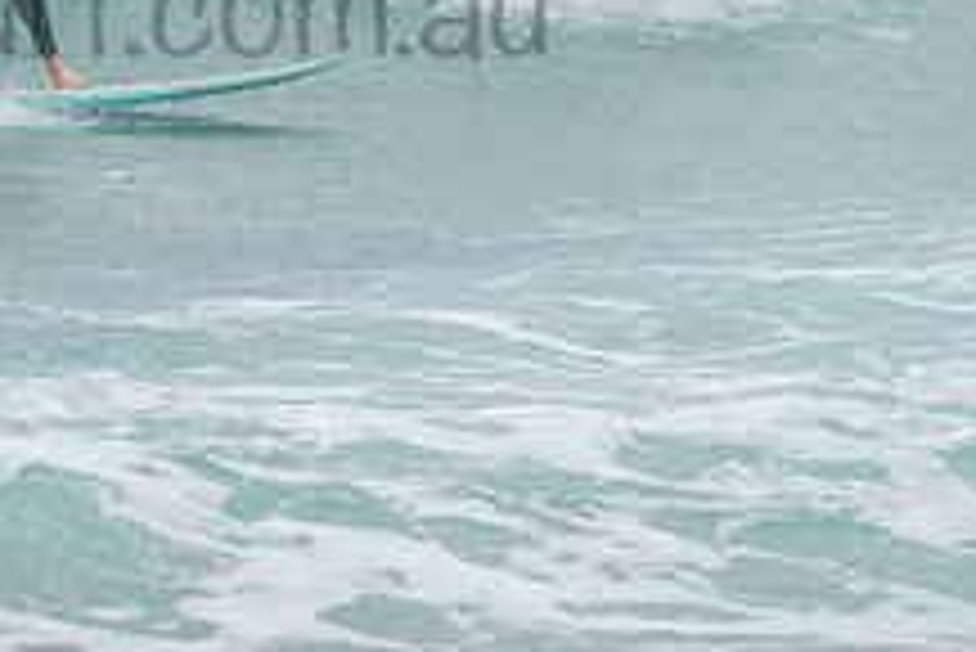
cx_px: 72
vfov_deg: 1.0
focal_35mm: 1338
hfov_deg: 1.5
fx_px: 36298
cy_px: -47
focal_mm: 500
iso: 900
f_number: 5.6
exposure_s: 1/320
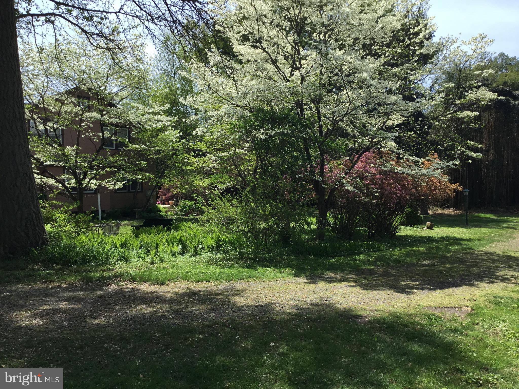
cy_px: 194
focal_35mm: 31
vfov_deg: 45.4
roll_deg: +0.9
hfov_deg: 58.4
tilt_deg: -1.9
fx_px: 465
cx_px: 260
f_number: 2.4
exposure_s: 1/994
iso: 25
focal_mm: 3.3
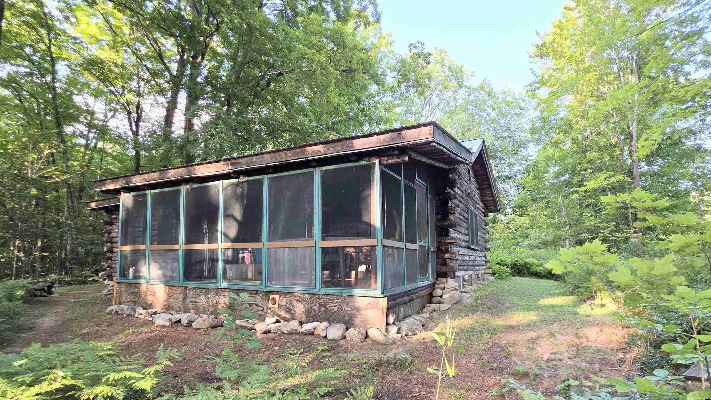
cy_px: 244
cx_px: 368
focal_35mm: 17
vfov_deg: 63.2
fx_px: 321
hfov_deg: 95.9
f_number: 1.9
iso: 80
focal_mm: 2.2
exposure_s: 1/120
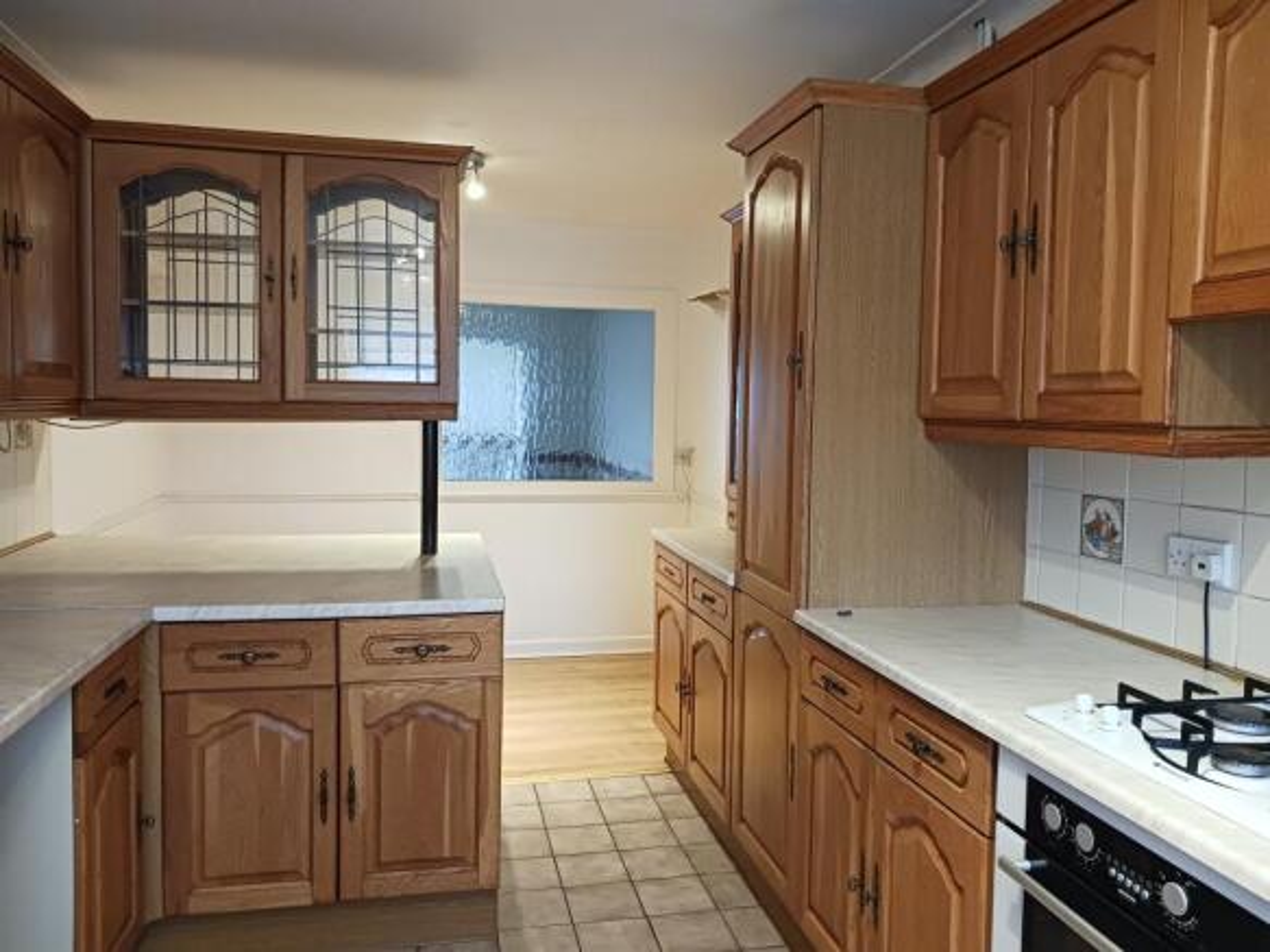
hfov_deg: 65.3
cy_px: 476
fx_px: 990
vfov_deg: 51.3
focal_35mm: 27
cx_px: 635
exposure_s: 1/25
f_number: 1.8
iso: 500
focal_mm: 4
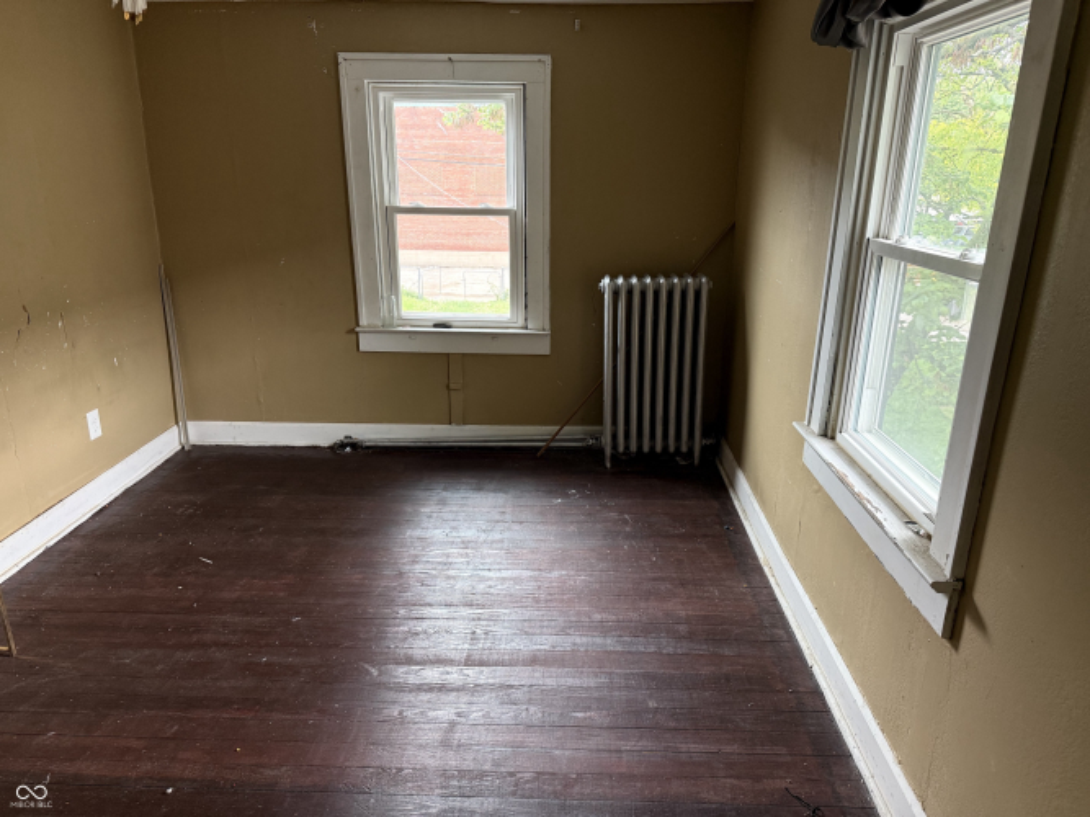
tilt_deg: -18.1
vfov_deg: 56.8
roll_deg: -0.7
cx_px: 545
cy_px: 408
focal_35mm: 24
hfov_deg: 71.6
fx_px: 756
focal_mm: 6.76
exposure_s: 1/60
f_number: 1.78
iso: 250
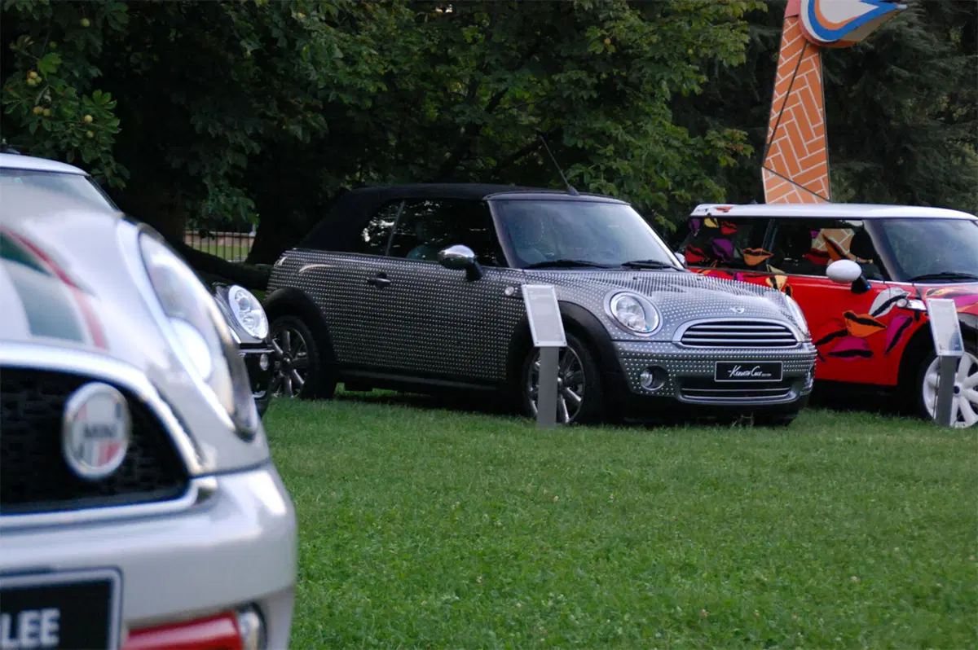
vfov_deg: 12.7
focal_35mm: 108
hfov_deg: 18.9
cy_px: 325
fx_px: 2932
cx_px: 489
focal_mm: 72
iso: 1600
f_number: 5.3
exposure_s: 1/160
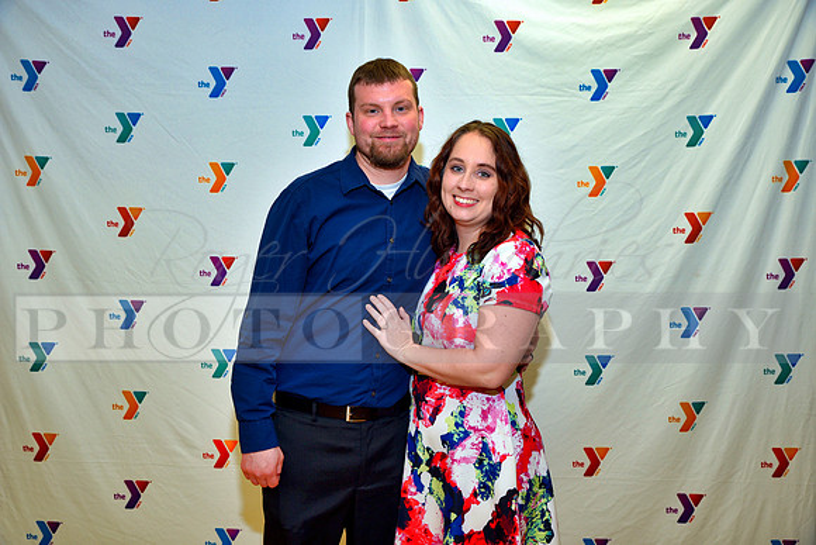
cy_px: 272
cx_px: 408
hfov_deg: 50.7
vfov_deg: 35.1
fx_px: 861
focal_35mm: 38
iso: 200
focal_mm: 38
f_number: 5
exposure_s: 1/60
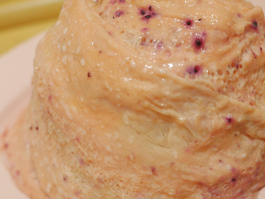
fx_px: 467
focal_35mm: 61
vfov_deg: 23.5
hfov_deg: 31.1
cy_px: 169
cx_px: 202
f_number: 2.8
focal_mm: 15
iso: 200
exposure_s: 1/60
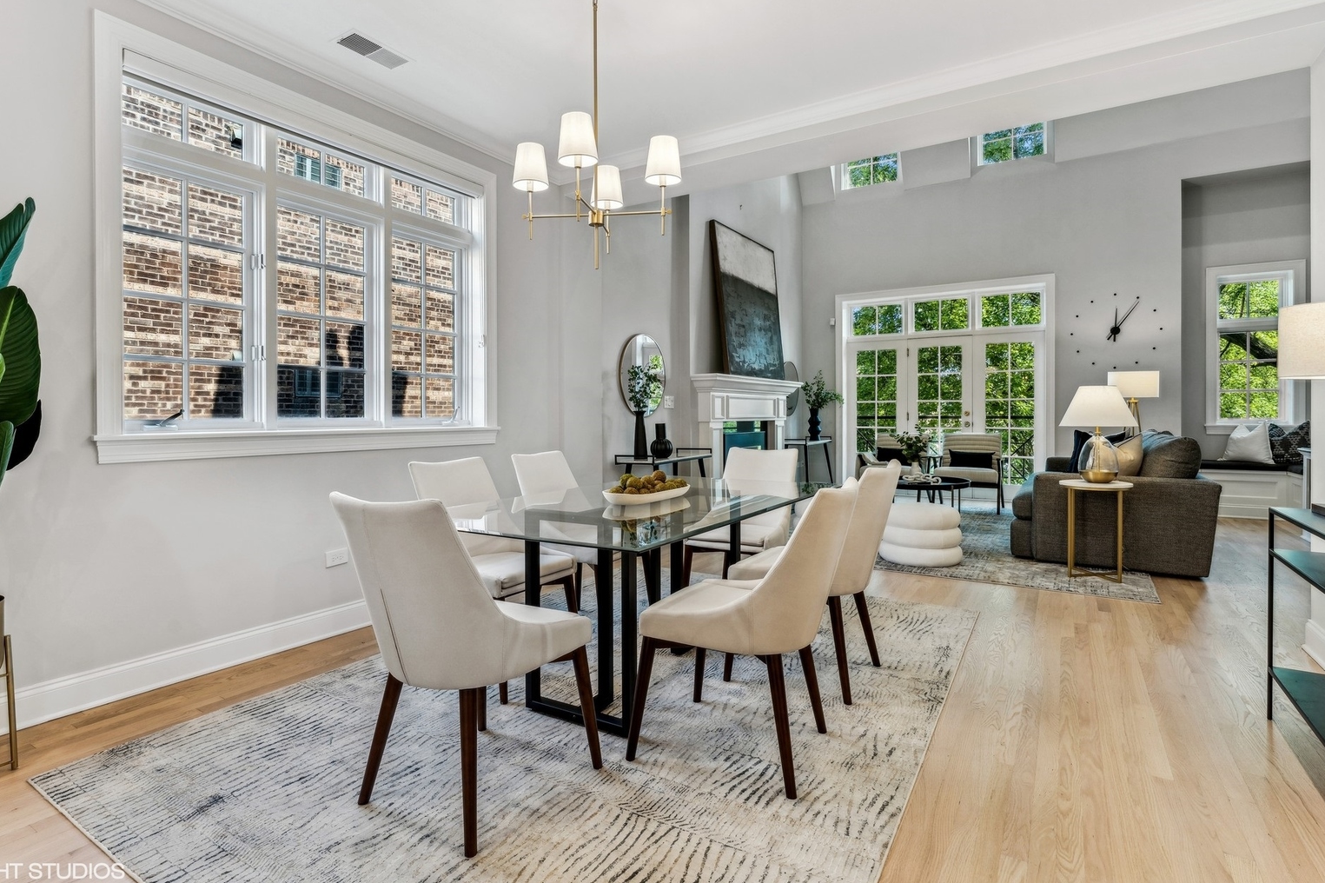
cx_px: 648
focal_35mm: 17
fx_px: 626
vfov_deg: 70.4
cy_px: 421
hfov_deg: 93.3
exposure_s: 1/25
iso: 320
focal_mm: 16
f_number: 8
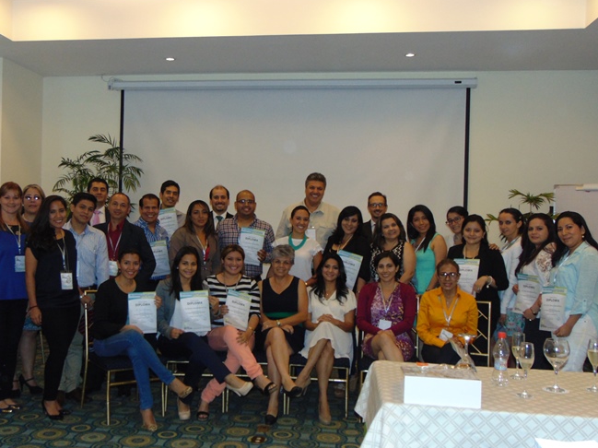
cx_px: 258
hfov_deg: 50.0
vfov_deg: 38.6
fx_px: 639
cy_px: 237
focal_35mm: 37
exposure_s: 1/40
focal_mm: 5.4
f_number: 3.1
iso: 200
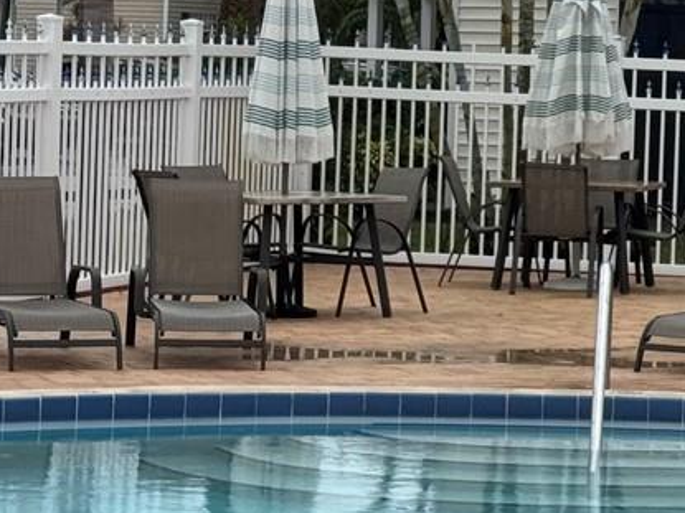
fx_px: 3660
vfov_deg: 8.0
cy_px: -74
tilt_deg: +1.5
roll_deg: -1.9
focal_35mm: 185
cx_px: 845
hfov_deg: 10.5
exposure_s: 1/1133
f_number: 1.78
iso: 64
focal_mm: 6.76
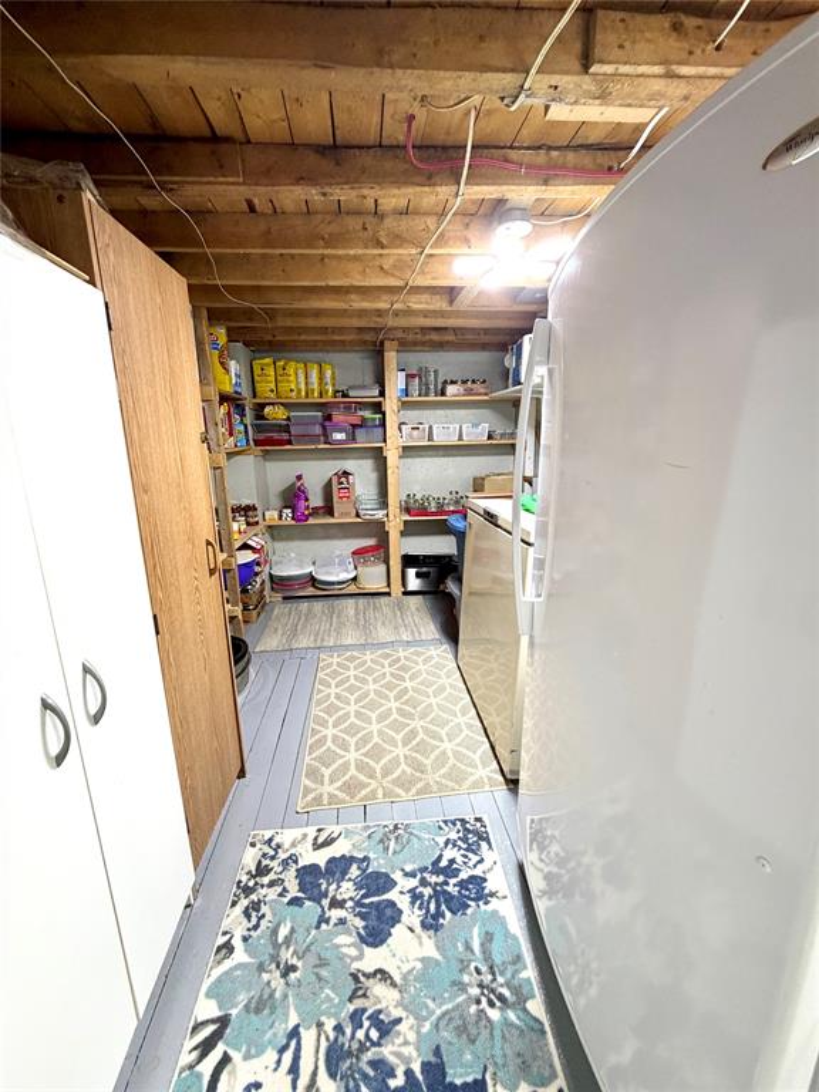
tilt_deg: -12.6
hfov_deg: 85.7
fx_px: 442
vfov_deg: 102.1
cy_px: 546
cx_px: 410
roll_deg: +1.4
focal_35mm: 14
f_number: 2.2
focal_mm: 2.22
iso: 200
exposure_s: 1/60
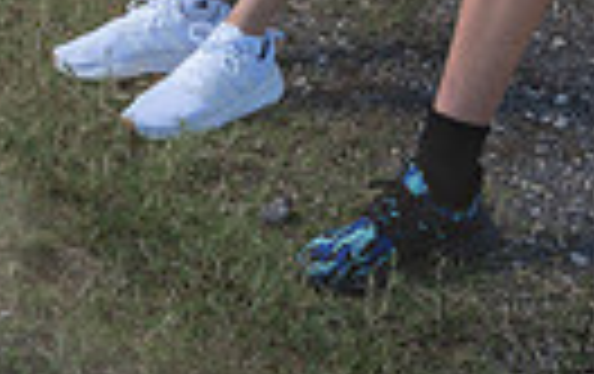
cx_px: 531
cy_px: -514
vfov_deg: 9.4
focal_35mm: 125
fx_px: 2027
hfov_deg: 16.5
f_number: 8
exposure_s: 1/250
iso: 320
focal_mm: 36
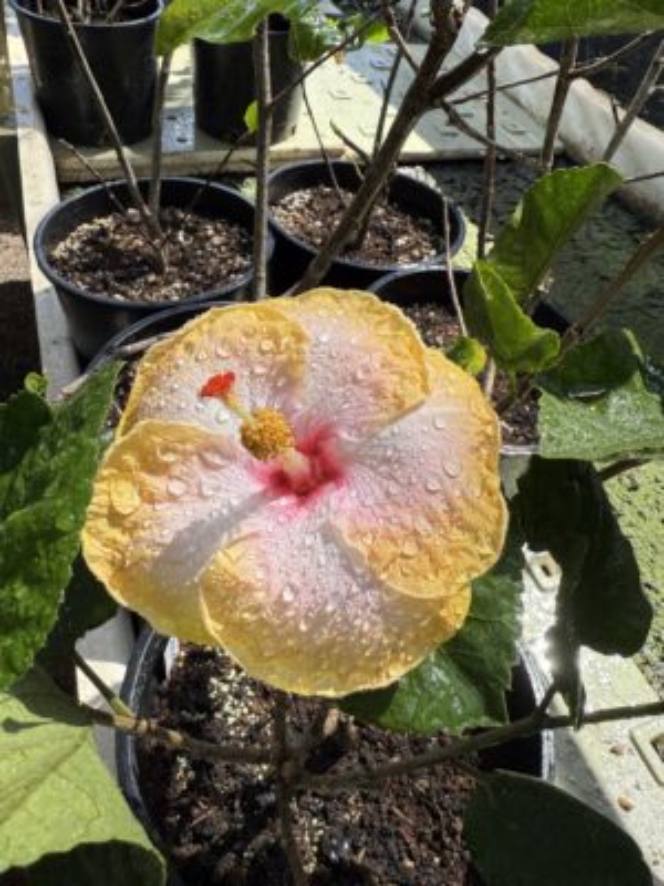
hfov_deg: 56.8
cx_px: 332
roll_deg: -10.5
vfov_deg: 71.6
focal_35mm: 24
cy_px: 443
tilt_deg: -43.2
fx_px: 614
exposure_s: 1/735
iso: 40
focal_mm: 2.22
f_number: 2.2
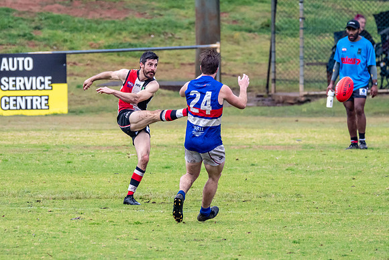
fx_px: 8830
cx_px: 137
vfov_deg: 1.7
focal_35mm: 817
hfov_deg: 2.5
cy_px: 156
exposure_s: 1/2000
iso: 1250
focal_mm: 420
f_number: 7.1
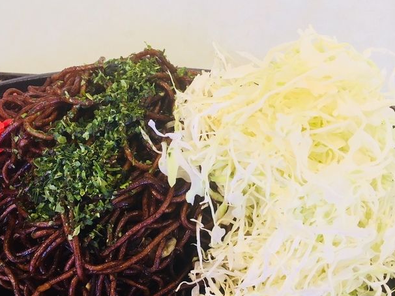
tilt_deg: -51.4
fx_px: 445
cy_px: 177
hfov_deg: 47.7
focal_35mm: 39
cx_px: 166
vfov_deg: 36.7
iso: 64
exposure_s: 1/30
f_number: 2.2
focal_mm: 4.15
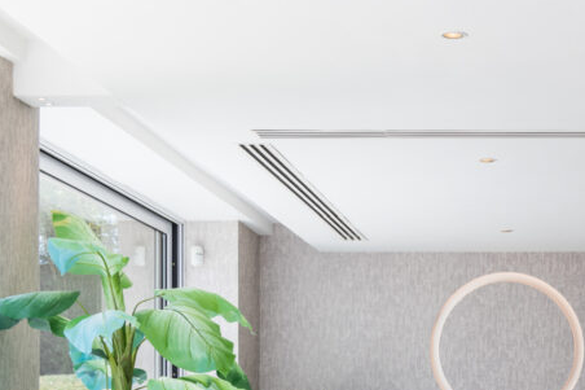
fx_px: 1494
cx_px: 579
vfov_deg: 14.5
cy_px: 433
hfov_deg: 21.4
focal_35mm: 92
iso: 200
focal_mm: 40
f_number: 8
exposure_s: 1/200
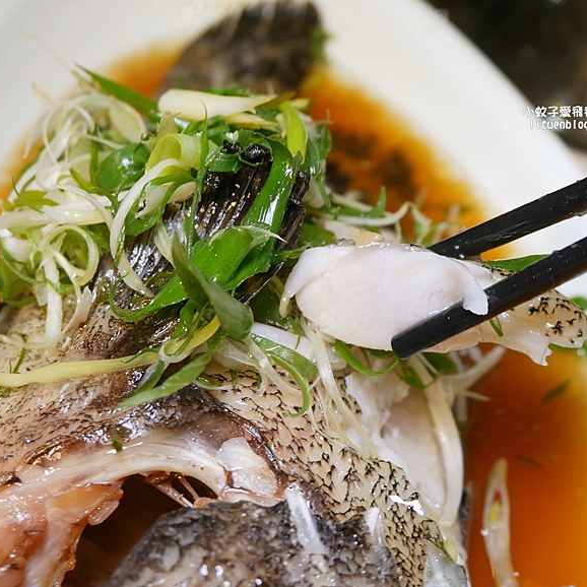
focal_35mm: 52
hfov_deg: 32.8
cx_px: 301
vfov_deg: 32.6
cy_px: 365
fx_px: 998
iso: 200
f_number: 4.1
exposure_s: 1/80
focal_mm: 17
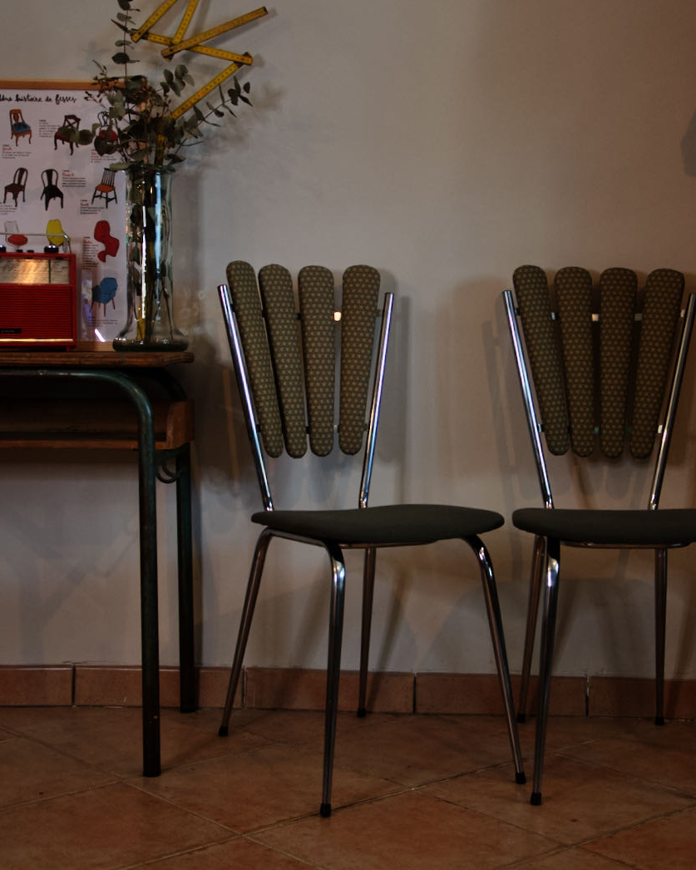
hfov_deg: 27.6
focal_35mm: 55
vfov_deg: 34.1
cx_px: 348
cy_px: 392
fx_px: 1416
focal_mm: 32
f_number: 4.2
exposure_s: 1/50
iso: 1600
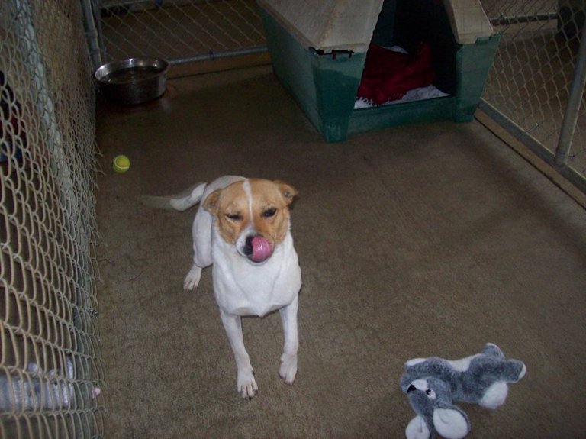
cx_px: 293
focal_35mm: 36
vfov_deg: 39.6
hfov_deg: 51.4
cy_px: 220
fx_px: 609
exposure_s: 1/64
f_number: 2.7
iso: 200
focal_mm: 6
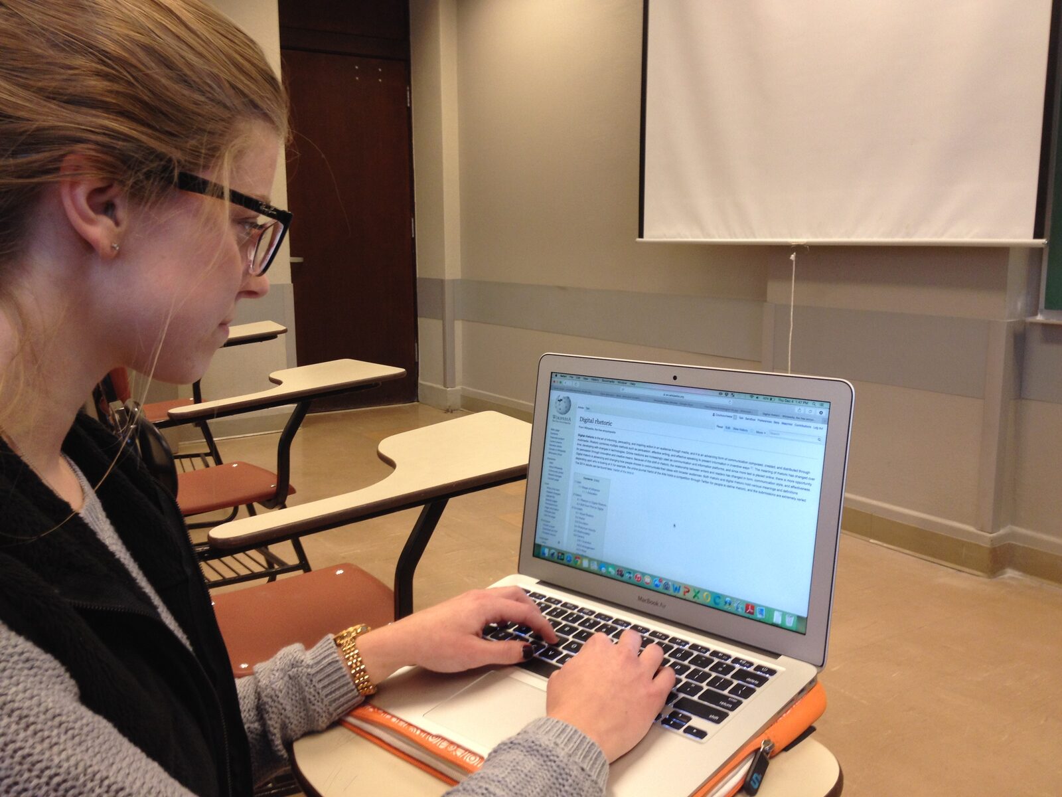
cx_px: 531
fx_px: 1074
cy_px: 398
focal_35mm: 35
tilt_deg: -11.7
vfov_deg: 40.7
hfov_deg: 52.6
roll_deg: +0.1
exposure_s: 1/20
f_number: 2.4
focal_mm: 4.28
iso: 80
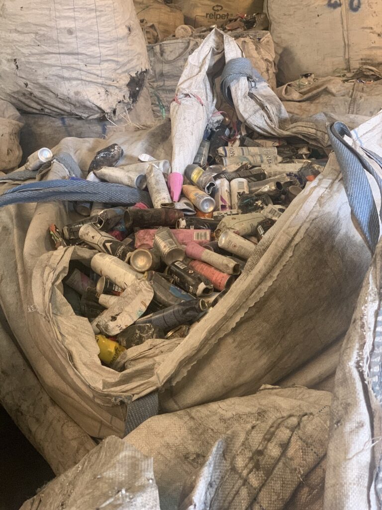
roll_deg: +0.9
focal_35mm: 52
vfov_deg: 36.8
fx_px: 765
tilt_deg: -14.4
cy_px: 255
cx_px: 191
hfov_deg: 28.0
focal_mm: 6
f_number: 2.4
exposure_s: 1/60
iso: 400
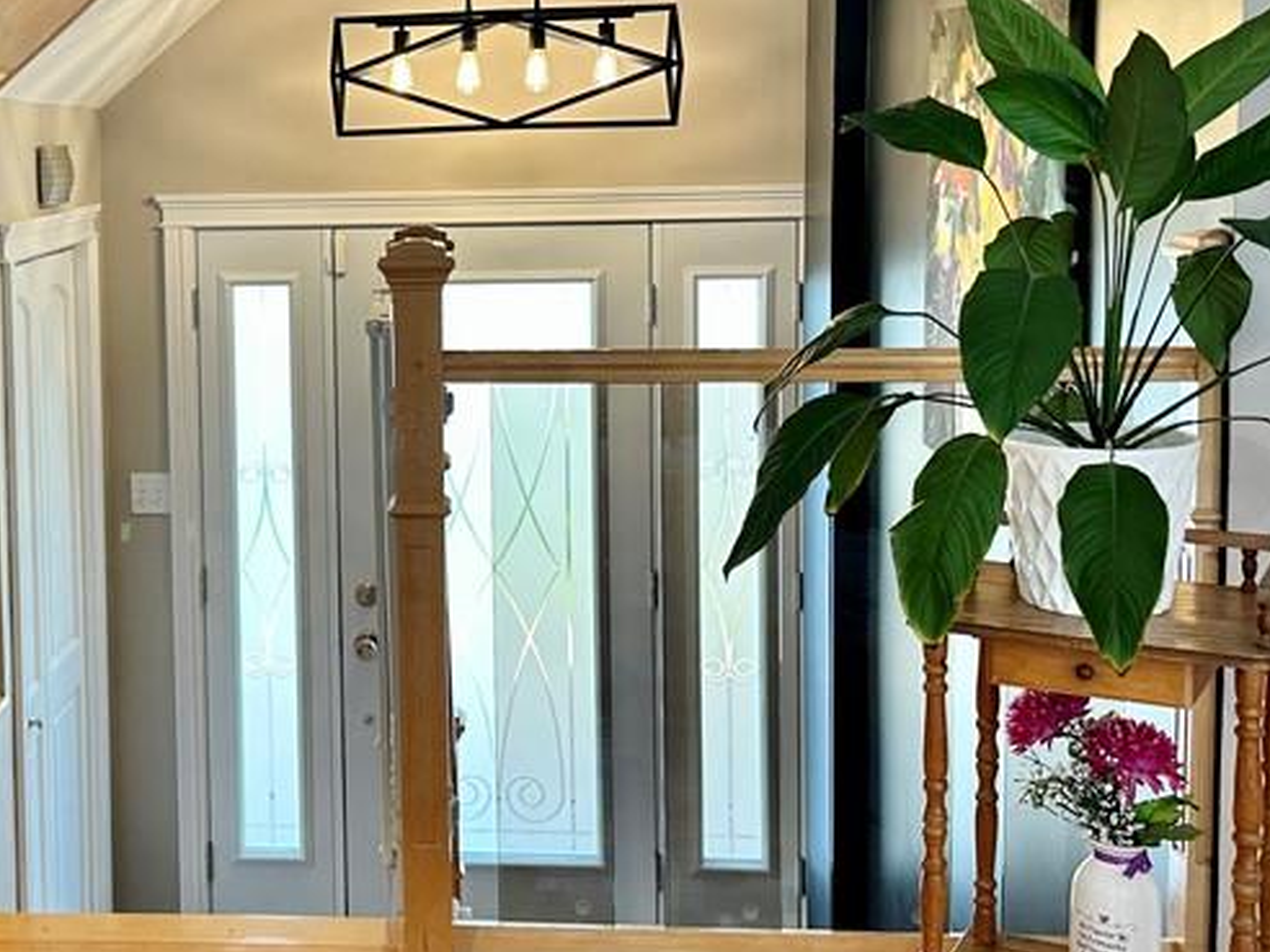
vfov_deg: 28.9
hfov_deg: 37.1
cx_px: 287
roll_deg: +1.0
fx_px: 1834
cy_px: 304
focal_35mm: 50
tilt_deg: -3.9
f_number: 1.78
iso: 125
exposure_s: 1/120
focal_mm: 6.86
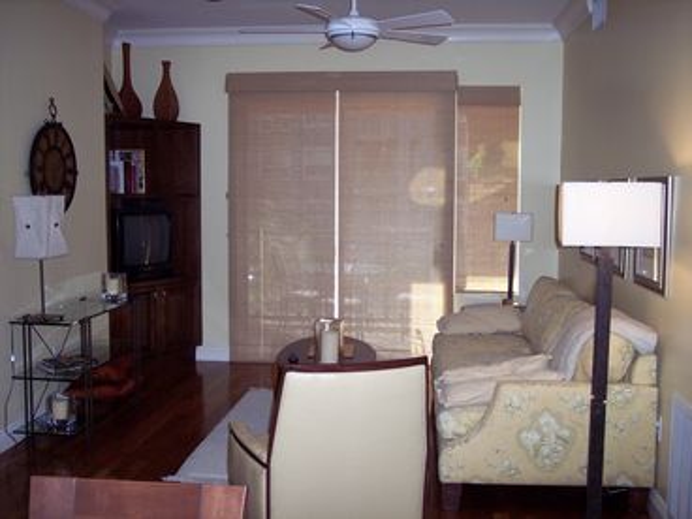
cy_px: 260
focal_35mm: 39
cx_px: 346
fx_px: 780
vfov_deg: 36.8
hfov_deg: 47.9
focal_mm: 8
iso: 140
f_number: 2.8
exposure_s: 1/60
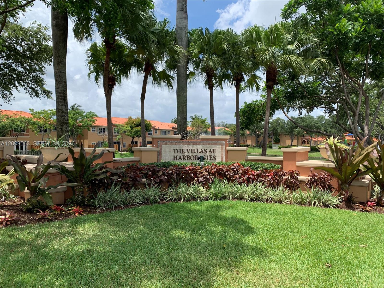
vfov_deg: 53.1
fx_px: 288
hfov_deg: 67.3
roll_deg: -0.8
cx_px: 192
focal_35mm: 26
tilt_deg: -3.0
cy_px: 144
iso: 25
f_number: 1.8
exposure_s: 1/1718
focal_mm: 4.25
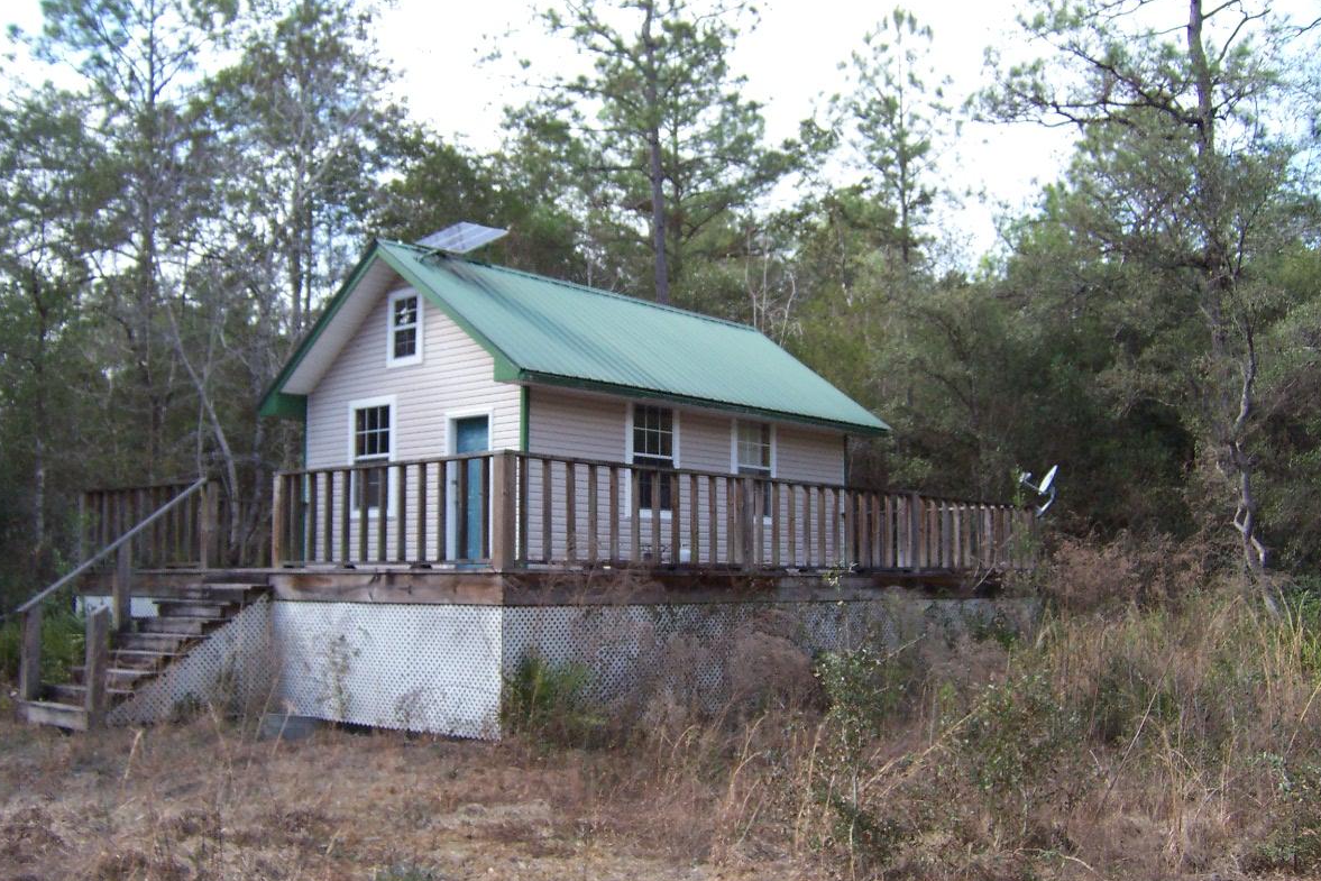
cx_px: 664
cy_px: 498
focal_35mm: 35
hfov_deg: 54.4
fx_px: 1284
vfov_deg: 37.8
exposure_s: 1/250
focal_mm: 5.5
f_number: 3.4
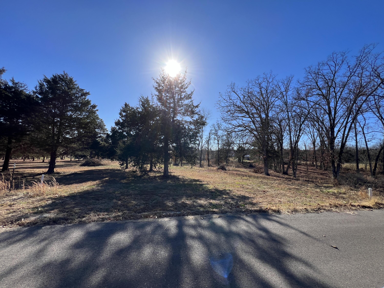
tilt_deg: +3.5
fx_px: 144
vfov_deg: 89.9
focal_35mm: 13
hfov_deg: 106.2
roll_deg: -3.2
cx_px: 192
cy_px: 144
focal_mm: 1.57
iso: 32
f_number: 1.8
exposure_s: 1/1340
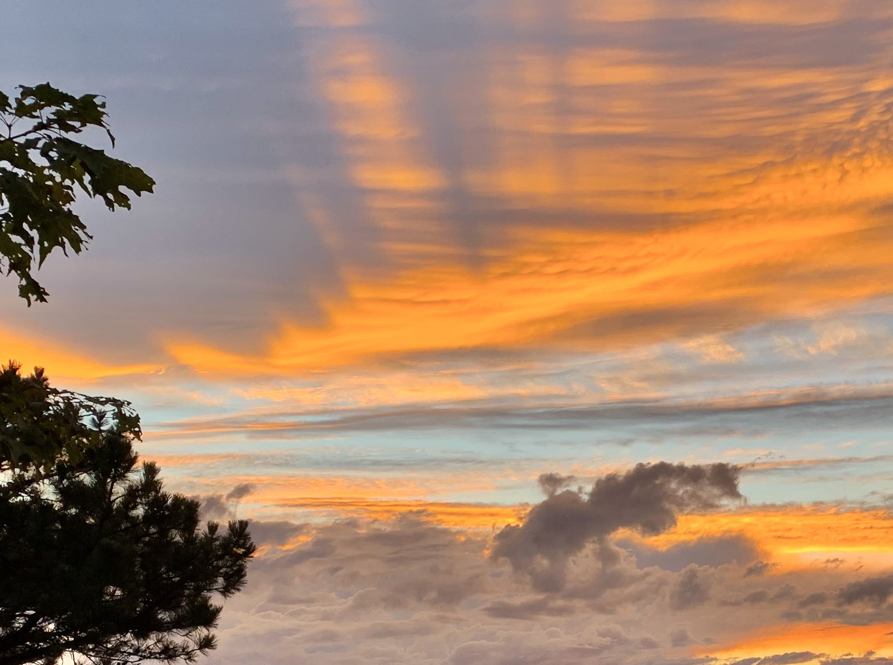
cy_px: 570
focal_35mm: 56
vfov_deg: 25.4
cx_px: 622
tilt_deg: +7.4
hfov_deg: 34.0
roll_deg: -1.2
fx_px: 1441
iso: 32
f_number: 1.8
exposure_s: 1/122
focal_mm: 4.25
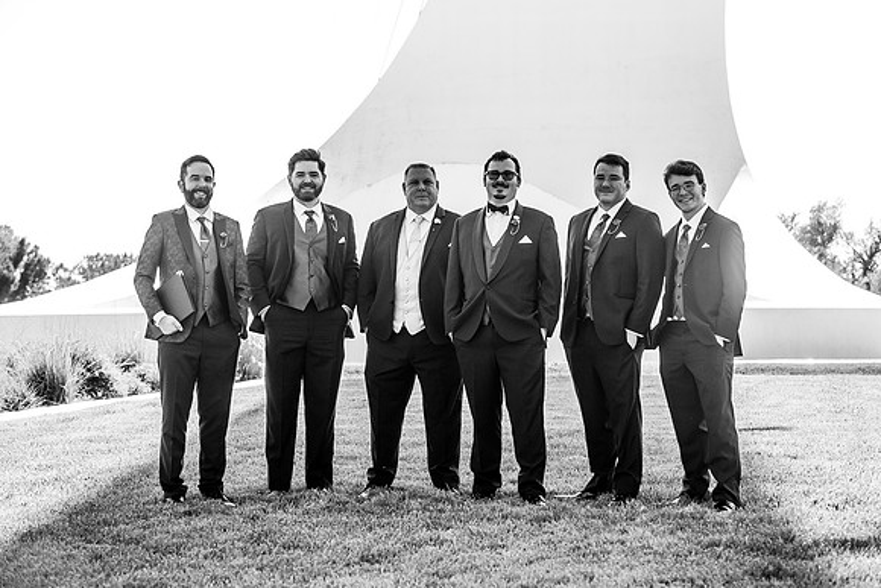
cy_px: 294
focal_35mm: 102
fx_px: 2493
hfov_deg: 20.0
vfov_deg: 13.4
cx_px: 440
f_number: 5.6
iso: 400
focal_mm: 98
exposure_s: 1/640
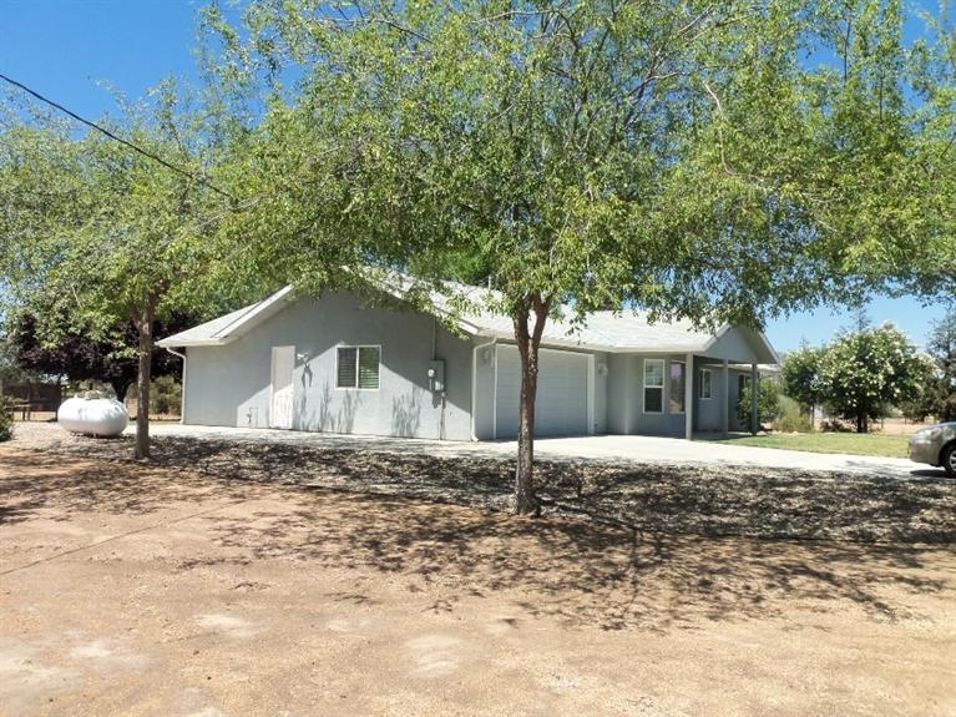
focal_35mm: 29
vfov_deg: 48.2
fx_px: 801
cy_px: 358
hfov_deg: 61.7
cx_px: 478
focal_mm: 5.2
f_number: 8.6
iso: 80
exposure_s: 1/125
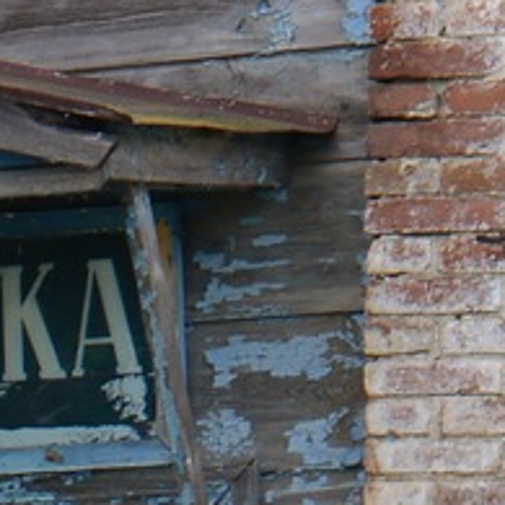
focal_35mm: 588
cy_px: 1005
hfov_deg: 2.9
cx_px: -780
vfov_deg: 3.0
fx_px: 9699
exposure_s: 1/160
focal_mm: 75
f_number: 6.3
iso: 200
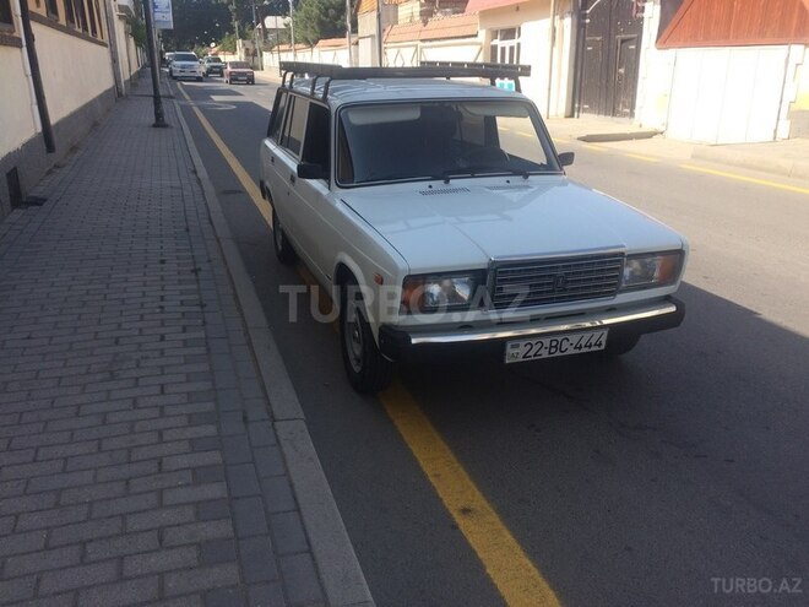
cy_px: 304
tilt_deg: -18.4
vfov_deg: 48.2
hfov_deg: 61.7
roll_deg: +1.2
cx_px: 404
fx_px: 678
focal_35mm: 29
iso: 32
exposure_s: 1/1140
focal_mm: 4.15
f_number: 2.2
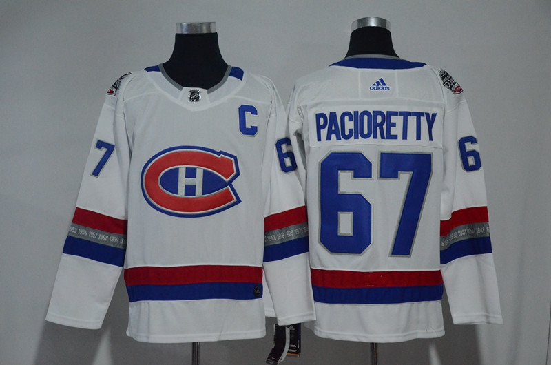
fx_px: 962
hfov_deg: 32.0
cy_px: 182
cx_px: 276
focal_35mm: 63
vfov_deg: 21.5
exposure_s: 1/125
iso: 4000
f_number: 5.6
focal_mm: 42
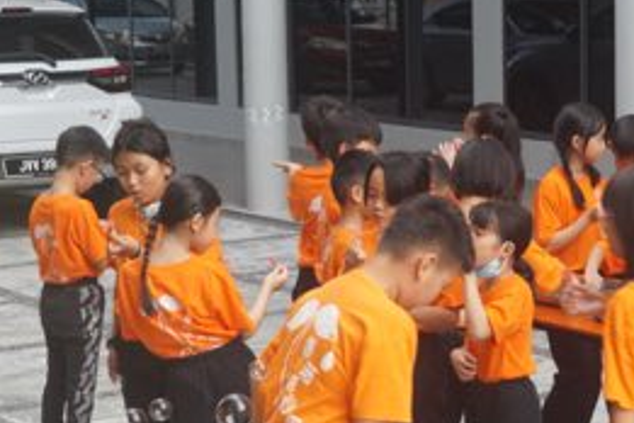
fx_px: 1988
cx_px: 539
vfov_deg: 12.1
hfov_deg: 17.9
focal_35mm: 113
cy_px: 277
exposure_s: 1/100
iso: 100
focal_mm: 41
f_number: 5.6
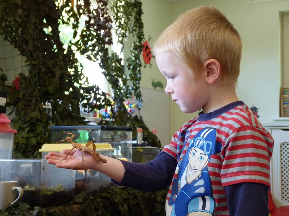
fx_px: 584
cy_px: 108
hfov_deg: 27.8
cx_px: 144
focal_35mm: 70
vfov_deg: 21.0
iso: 400
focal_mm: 12.4
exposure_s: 1/30
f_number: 3.4
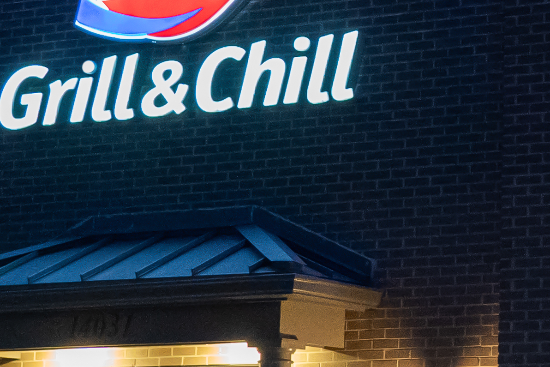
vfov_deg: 9.0
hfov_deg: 13.4
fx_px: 2307
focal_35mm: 151
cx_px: 560
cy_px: 16
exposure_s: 1/125
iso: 6400
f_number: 4
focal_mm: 30
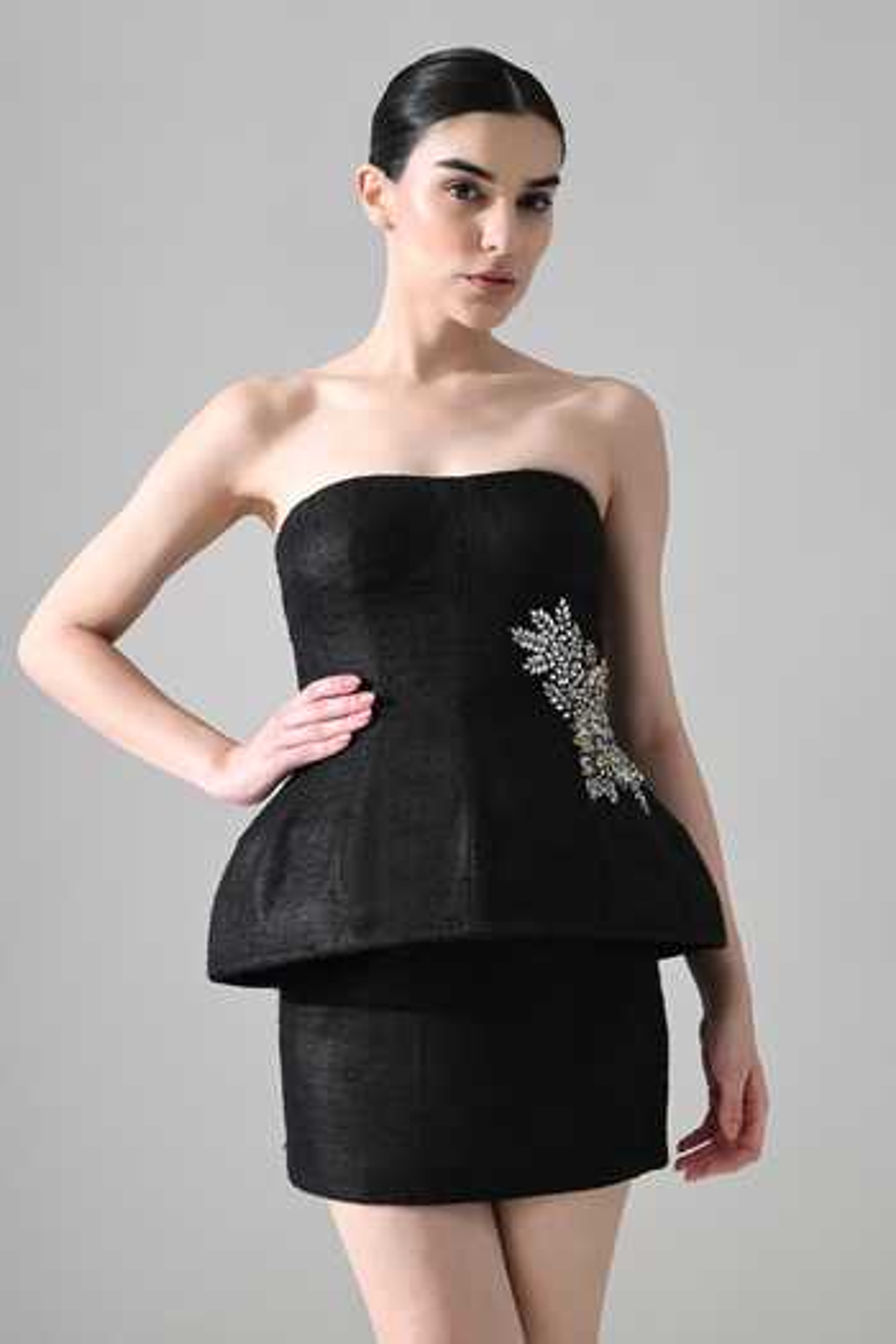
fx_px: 2277
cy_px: 672
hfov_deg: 22.3
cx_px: 448
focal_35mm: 61
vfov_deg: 32.9
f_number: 8
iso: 320
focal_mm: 61
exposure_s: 1/160
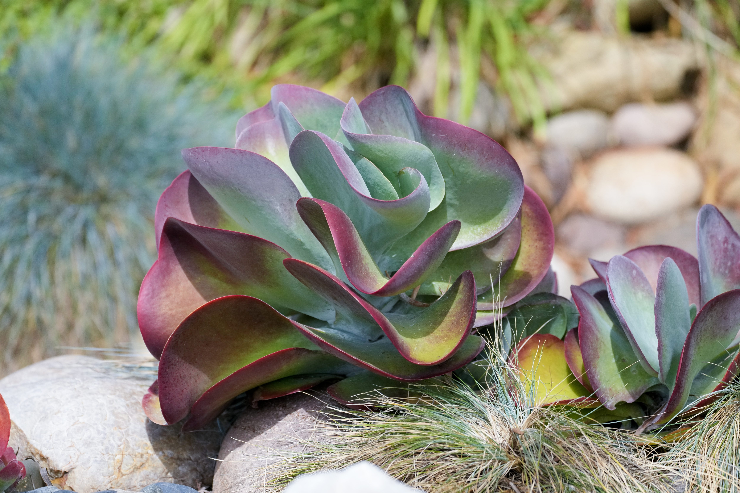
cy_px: 246
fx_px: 4542
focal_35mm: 221
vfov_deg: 6.2
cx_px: 370
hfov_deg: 9.3
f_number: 5.6
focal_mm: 221
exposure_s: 1/2500
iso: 800
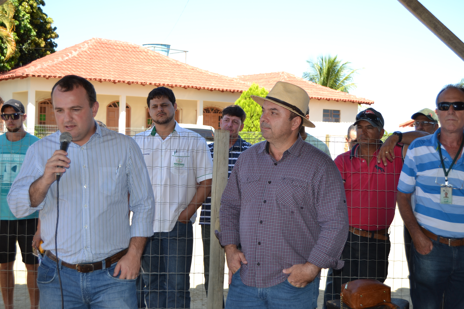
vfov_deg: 28.9
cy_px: 154
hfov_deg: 42.3
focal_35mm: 46
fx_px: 599
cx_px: 232
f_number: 5
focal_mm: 31
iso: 100
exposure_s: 1/200
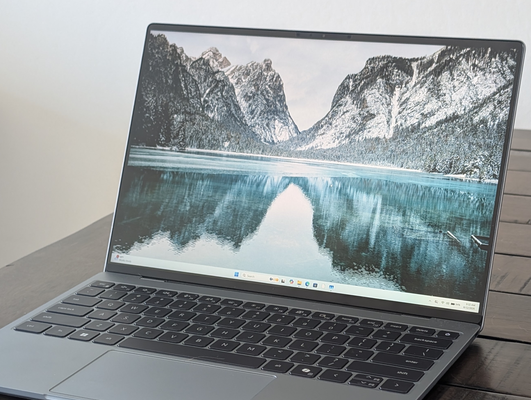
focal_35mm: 77
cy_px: 237
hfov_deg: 25.3
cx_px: 282
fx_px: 1183
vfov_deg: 19.2
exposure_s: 1/23.8
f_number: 1.68
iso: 100
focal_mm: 6.9
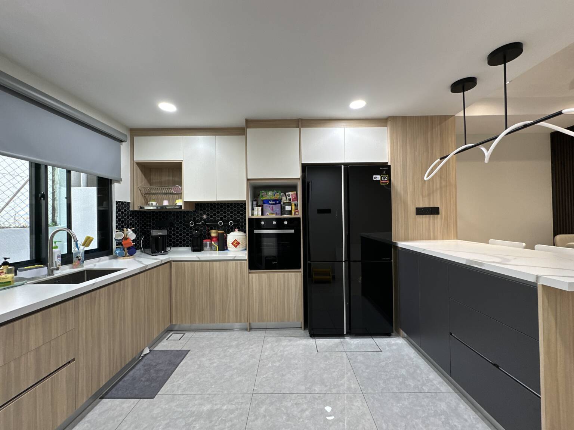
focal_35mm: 14
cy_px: 215
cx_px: 287
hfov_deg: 102.1
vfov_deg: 85.7
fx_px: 232
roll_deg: +1.2
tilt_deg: +1.3
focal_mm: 2.22
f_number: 2.2
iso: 100
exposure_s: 1/50
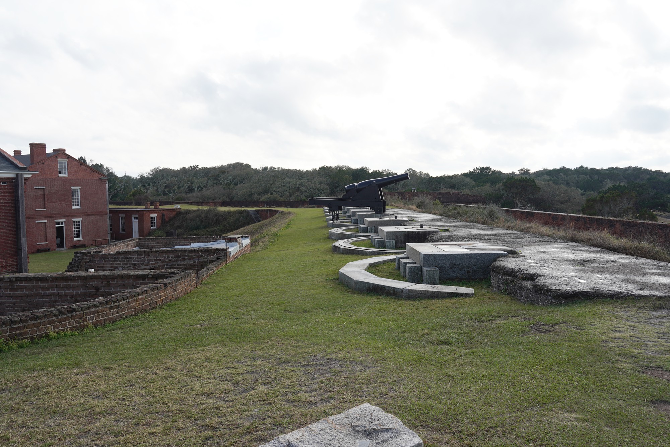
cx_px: 335
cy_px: 224
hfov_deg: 65.5
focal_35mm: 28
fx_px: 521
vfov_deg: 46.4
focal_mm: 28
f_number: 11
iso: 100
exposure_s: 1/100
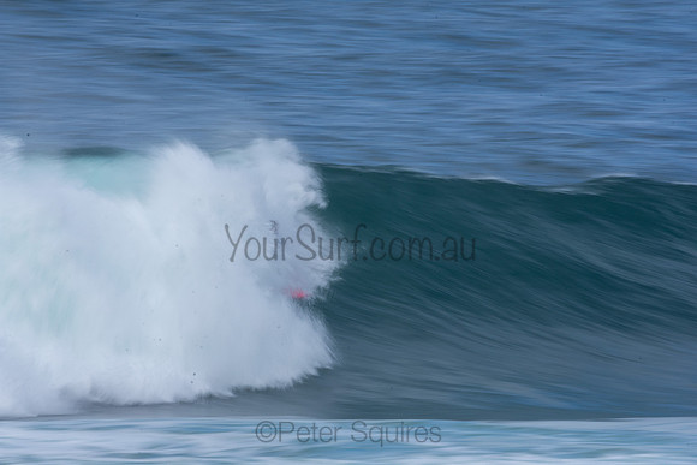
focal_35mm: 750
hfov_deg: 2.7
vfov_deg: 1.8
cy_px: 232
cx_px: 348
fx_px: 14524
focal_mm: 500
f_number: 29
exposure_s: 1/20
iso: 100
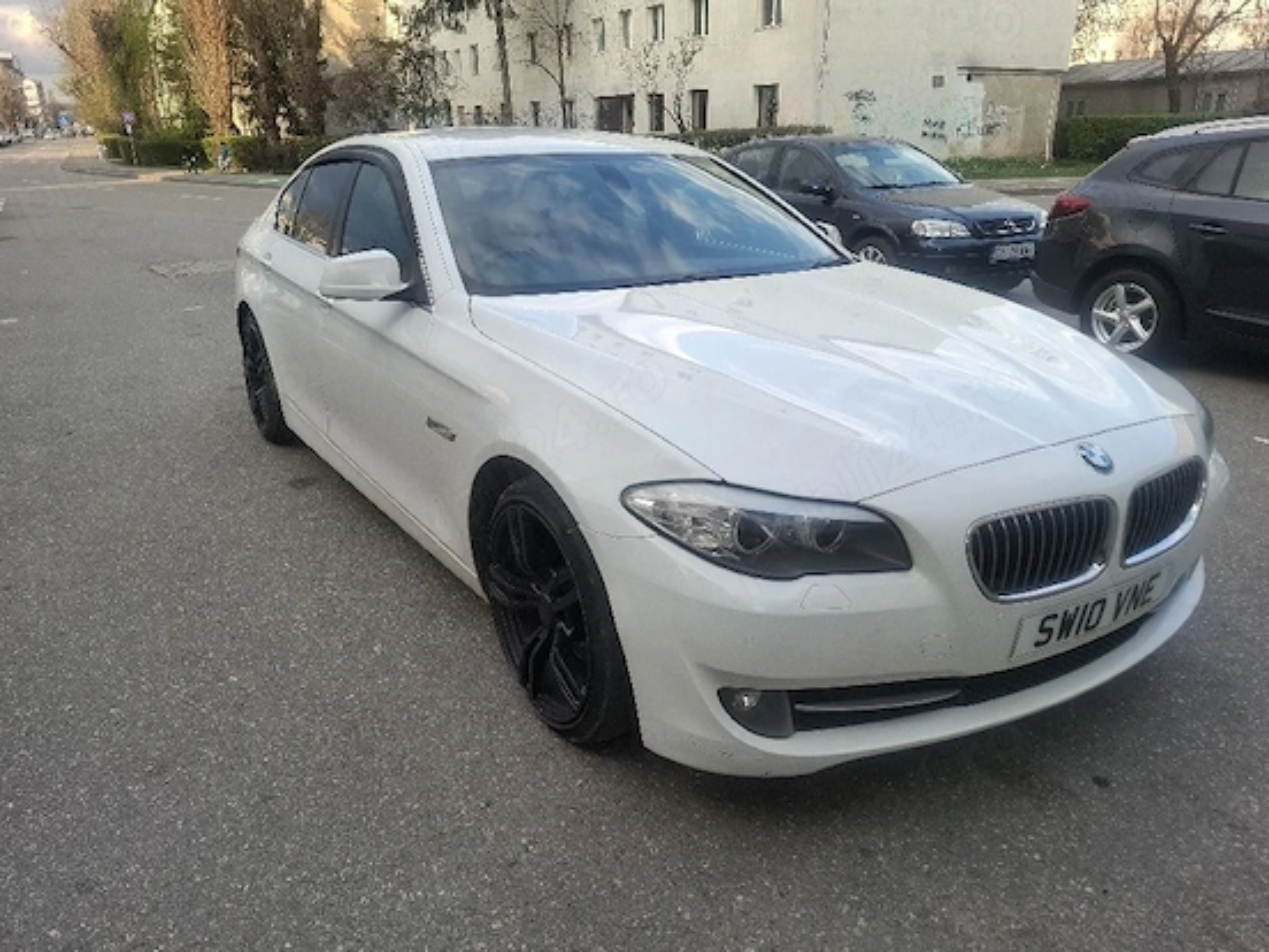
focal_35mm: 25
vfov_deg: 54.9
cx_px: 609
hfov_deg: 69.4
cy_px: 481
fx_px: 916
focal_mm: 5.54
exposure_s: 1/222
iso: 50
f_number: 1.8
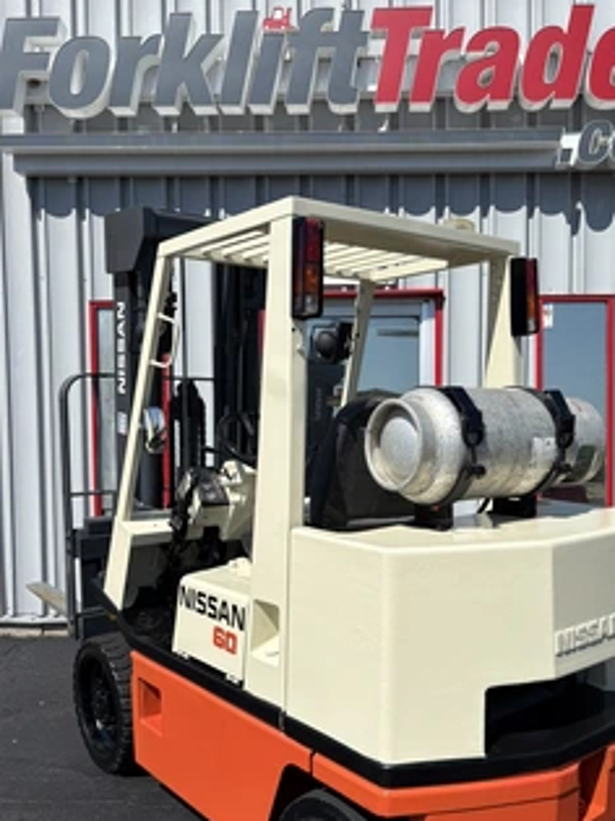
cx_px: 373
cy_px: 500
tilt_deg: -0.2
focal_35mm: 33
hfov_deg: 42.7
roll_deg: +1.3
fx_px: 782
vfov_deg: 54.9
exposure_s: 1/5814
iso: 50
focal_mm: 5.96
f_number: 1.6
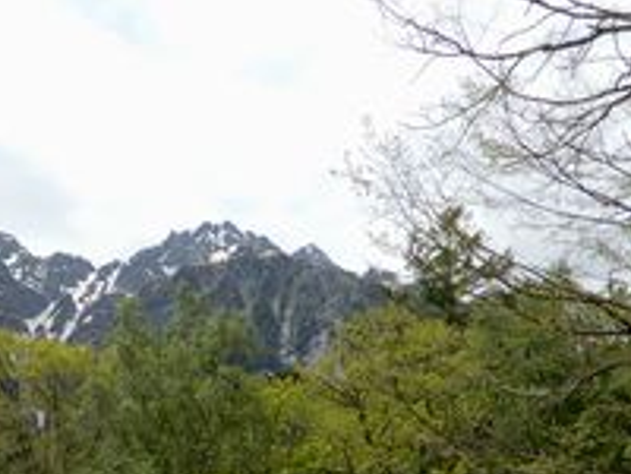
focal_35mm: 57
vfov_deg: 24.8
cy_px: 444
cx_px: 35
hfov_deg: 31.8
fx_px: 1039
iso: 80
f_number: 3.5
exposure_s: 1/1000
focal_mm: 5.4
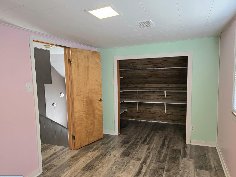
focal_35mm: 24
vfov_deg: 56.8
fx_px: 164
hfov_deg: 71.6
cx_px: 120
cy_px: 90
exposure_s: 1/120
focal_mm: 6.3
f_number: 1.7
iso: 800
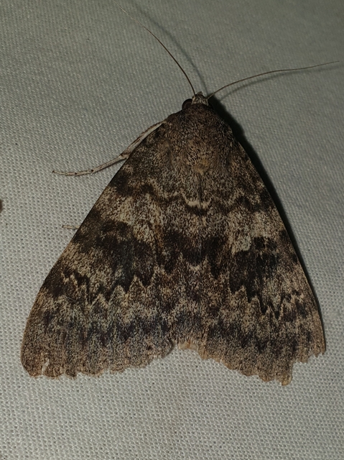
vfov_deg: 67.3
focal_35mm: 26
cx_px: 172
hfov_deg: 53.0
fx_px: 345
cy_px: 230
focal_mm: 4.3
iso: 50
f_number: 2.4
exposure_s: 1/243
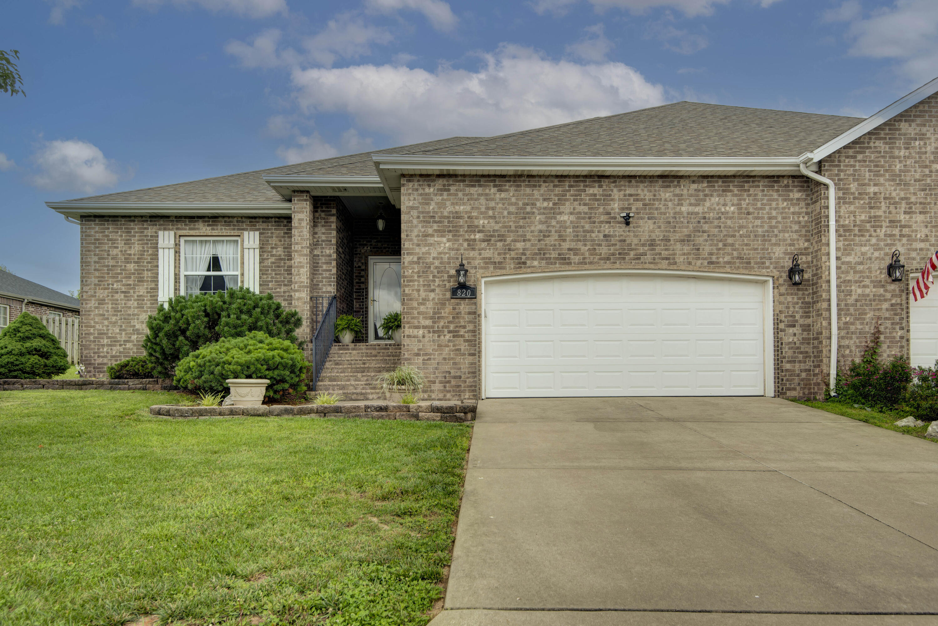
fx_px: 599
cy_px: 313
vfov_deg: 55.1
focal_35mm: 23
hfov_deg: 76.1
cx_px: 469
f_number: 6.7
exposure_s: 1/90
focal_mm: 23
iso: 100
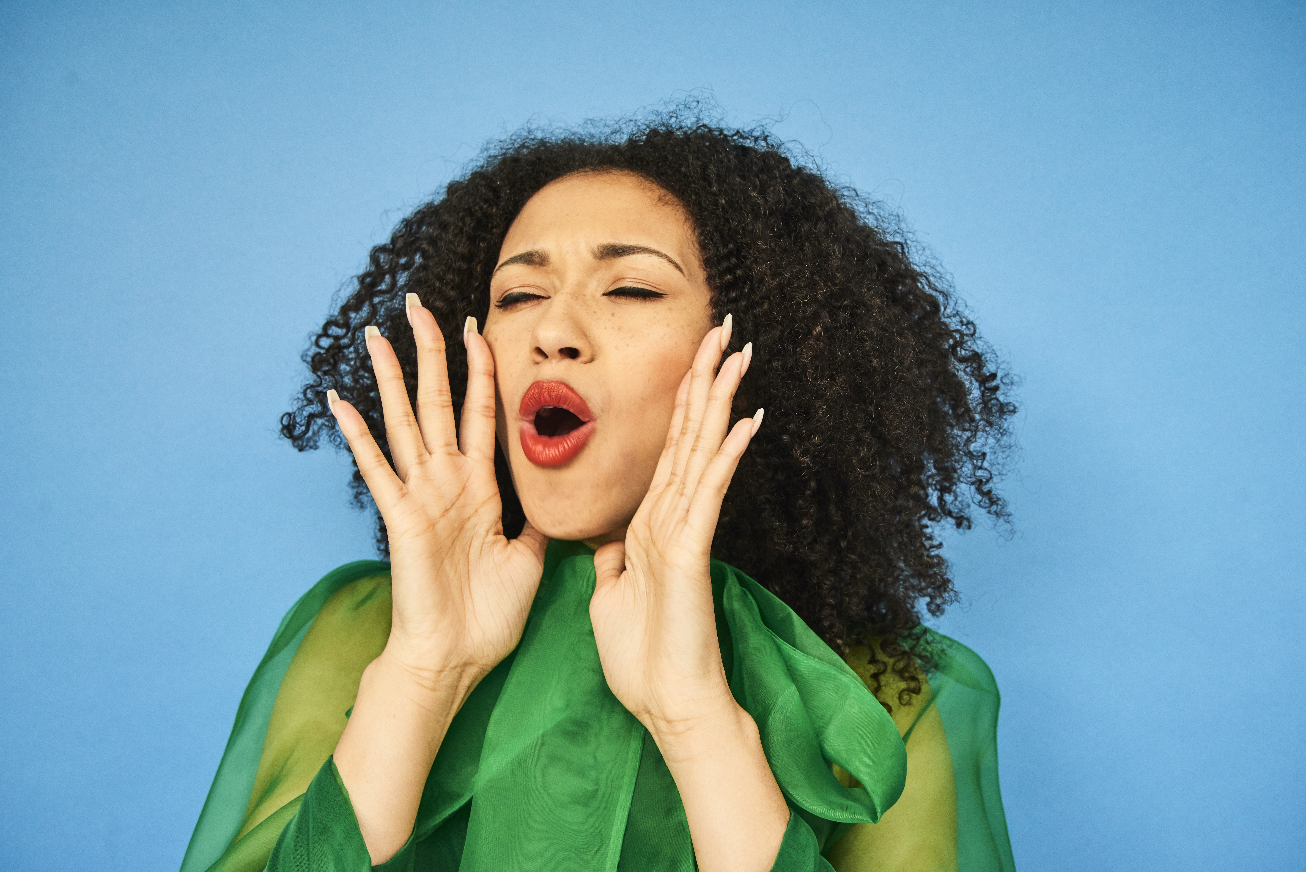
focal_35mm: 34
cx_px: 653
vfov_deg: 38.9
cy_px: 436
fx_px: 1234
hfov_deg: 55.8
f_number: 5.6
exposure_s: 1/200
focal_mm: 34
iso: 800
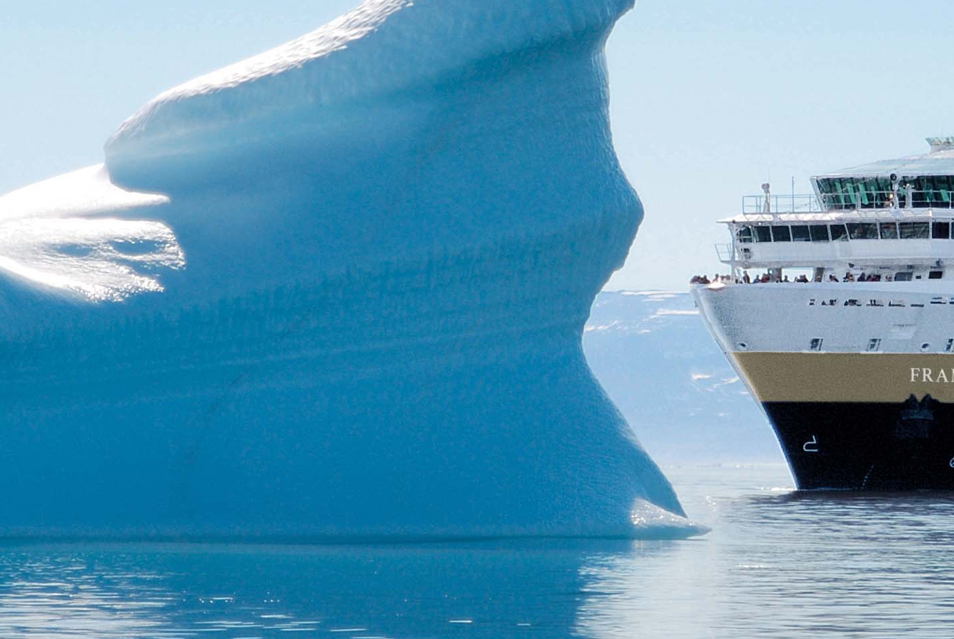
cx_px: 953
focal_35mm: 319
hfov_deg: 6.4
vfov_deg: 4.3
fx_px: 8465
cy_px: 169
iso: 100
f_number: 6.3
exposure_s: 1/200
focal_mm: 78
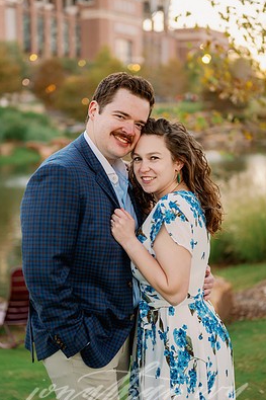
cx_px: 129
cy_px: 205
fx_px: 632
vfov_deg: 35.1
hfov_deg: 23.8
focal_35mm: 57
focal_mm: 50
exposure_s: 1/500
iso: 640
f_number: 2
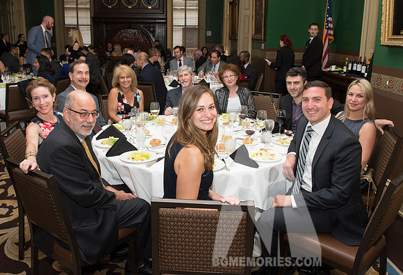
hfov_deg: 57.7
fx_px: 365
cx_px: 189
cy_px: 112
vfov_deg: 41.0
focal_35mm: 32
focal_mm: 27
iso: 1600
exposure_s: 1/100
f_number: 8
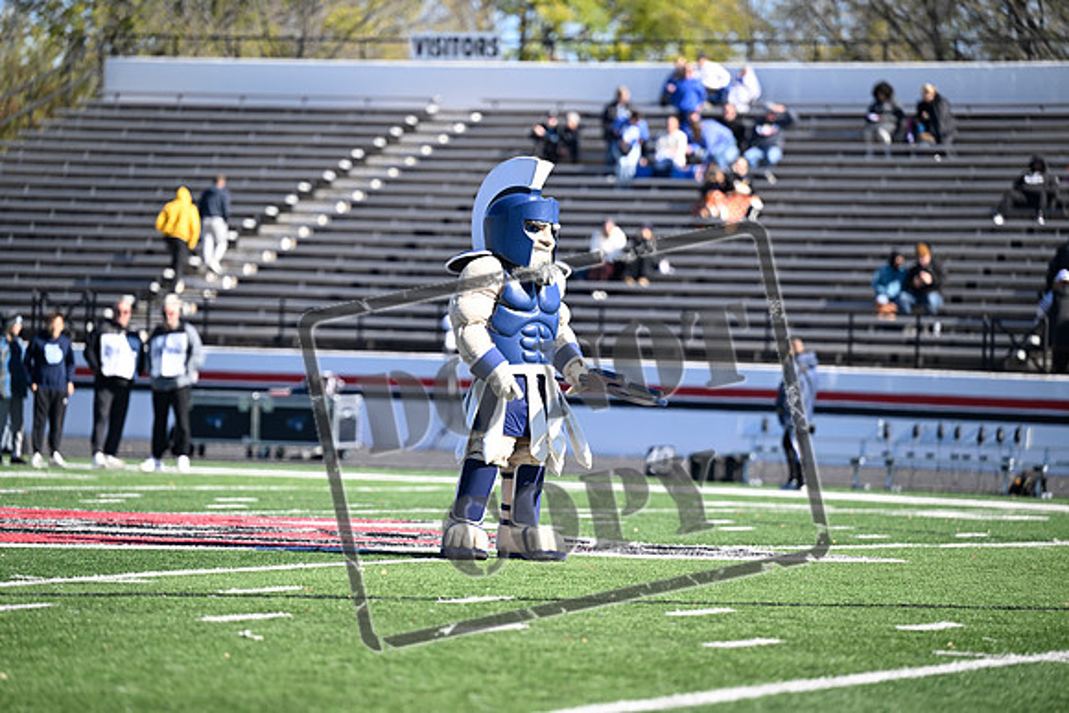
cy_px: 356
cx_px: 534
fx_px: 5049
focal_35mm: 170
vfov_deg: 8.1
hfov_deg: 12.1
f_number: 3.2
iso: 160
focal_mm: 170
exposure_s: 1/1250
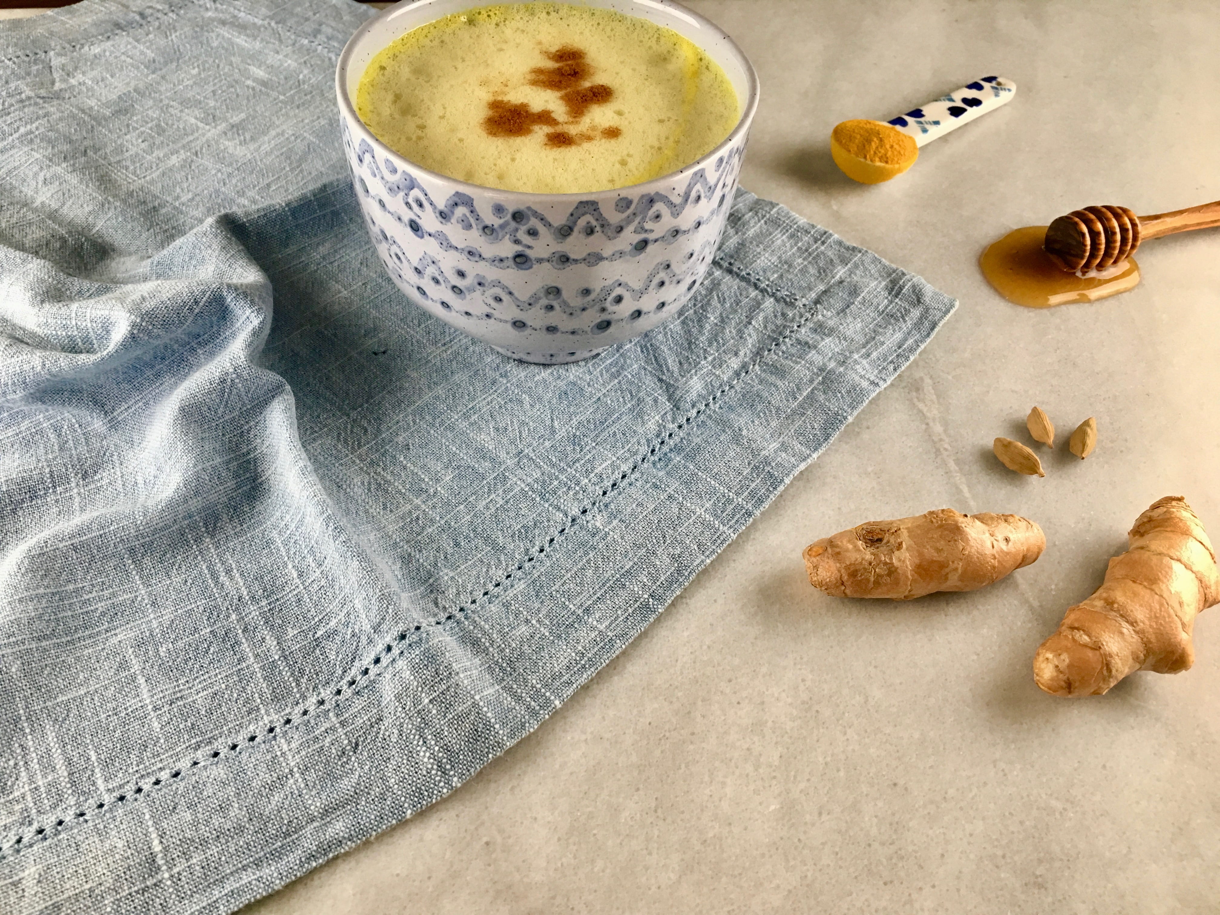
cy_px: 458
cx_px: 610
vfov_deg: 48.2
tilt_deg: -49.5
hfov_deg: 61.7
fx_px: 1022
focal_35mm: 29
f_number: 2.2
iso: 40
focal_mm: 4.15
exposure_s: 1/30
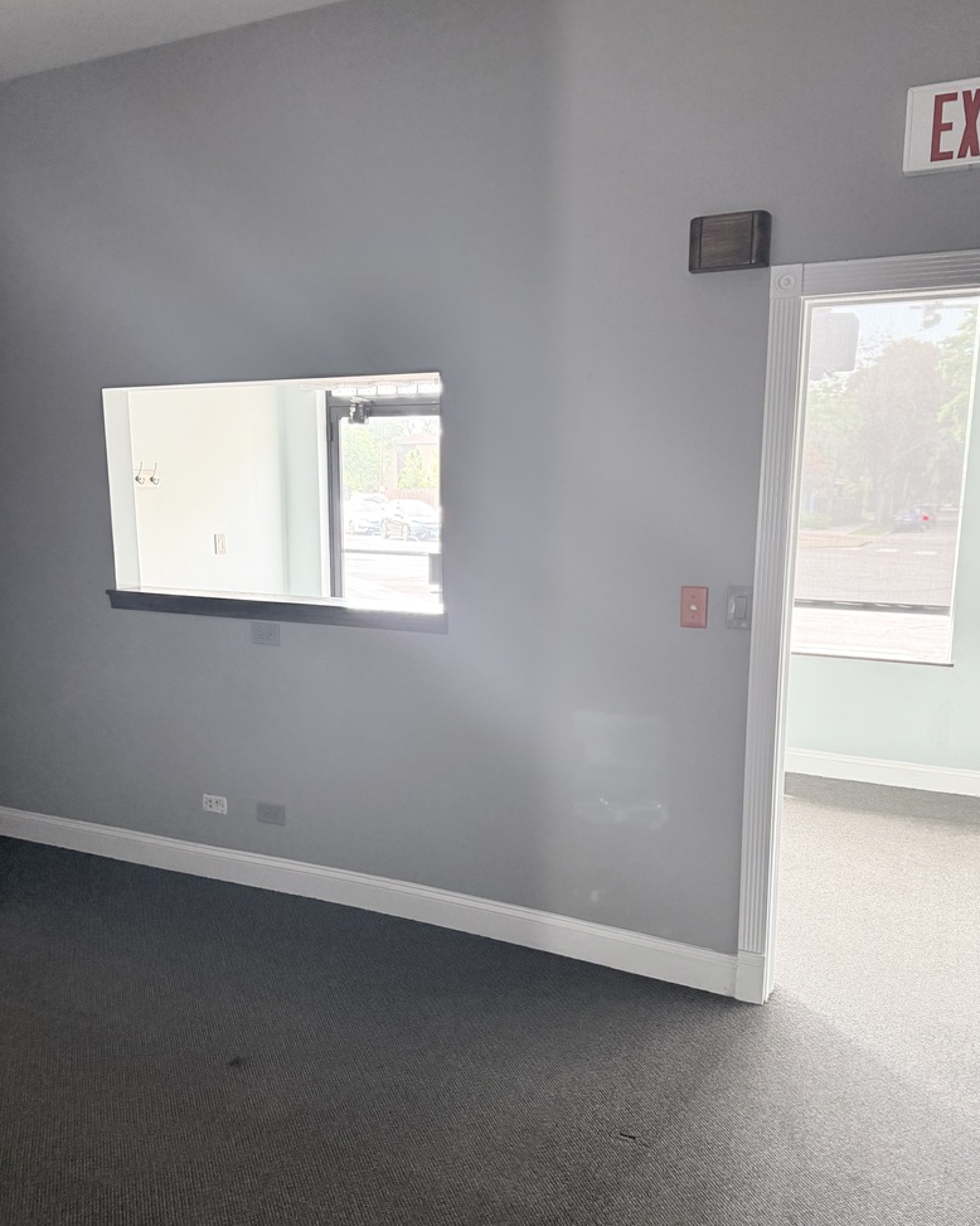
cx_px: 505
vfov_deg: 66.0
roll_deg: -0.9
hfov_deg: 54.9
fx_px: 943
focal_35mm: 26
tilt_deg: -7.4
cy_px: 656
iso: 400
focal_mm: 6.76
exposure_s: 1/60
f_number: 1.78
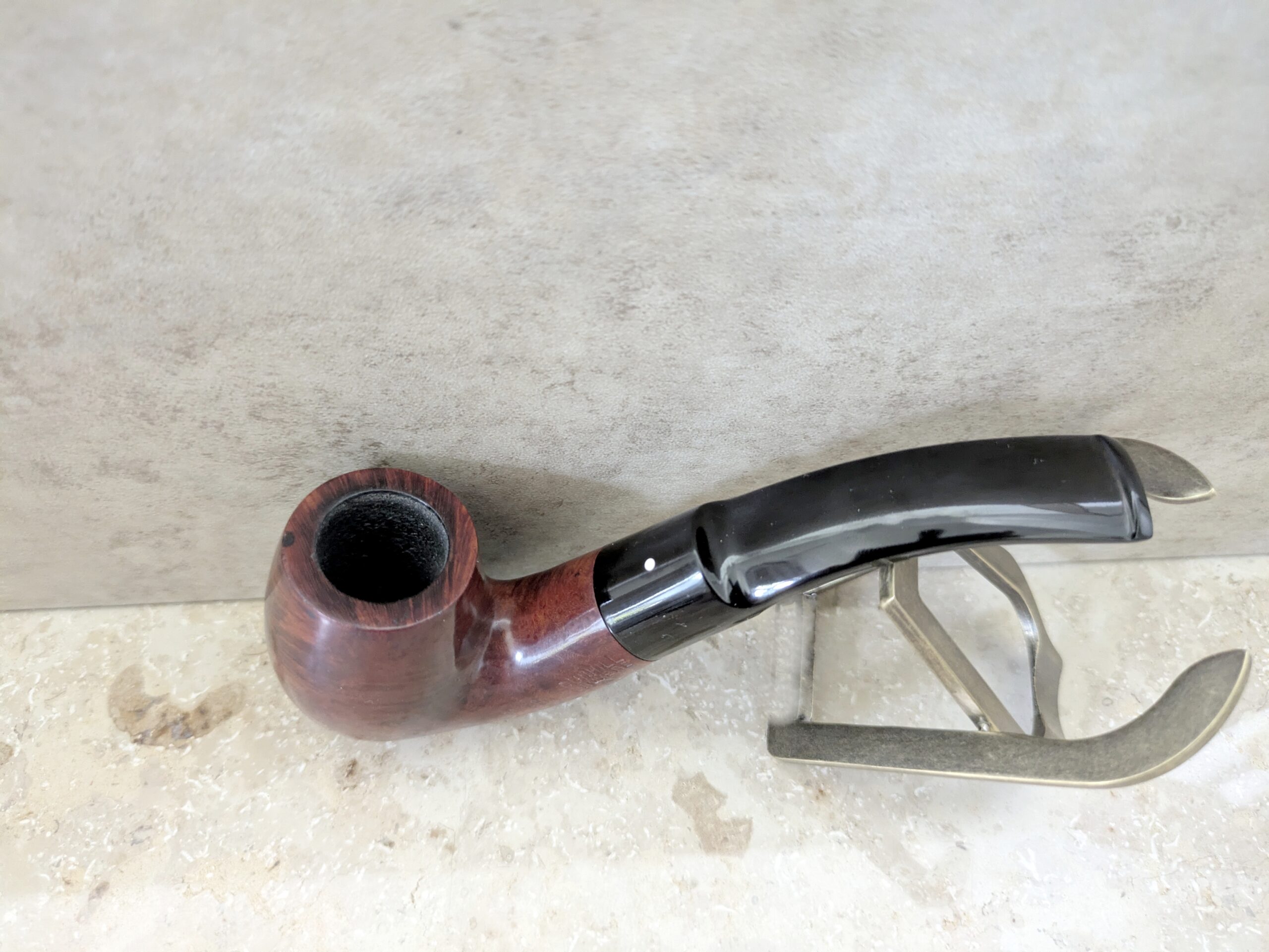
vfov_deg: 54.9
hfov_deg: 69.4
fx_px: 917
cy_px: 476
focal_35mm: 25
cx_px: 634
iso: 711
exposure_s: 1/25
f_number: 1.89
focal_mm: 5.43
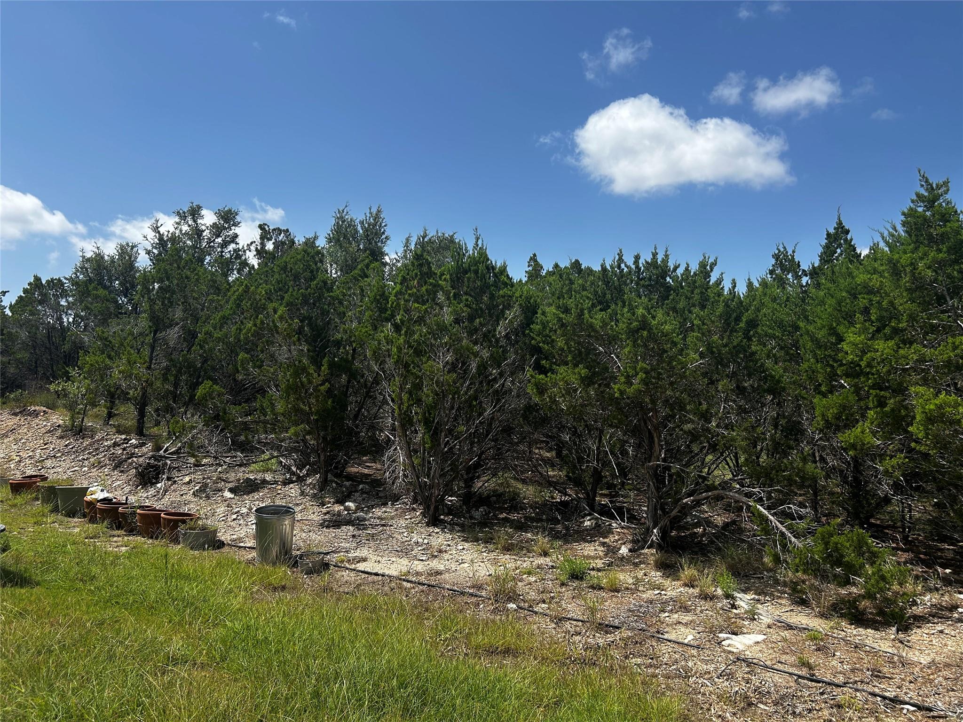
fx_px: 723
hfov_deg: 67.3
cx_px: 482
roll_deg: -0.5
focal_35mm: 26
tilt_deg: +3.4
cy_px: 361
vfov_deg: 53.1
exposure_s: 1/3831
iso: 50
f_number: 1.5
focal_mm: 5.7
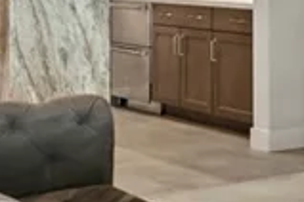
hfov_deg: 16.5
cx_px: 283
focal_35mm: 122
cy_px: -58
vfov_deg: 11.0
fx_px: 1030
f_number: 5.6
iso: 100
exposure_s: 2.5
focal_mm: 19
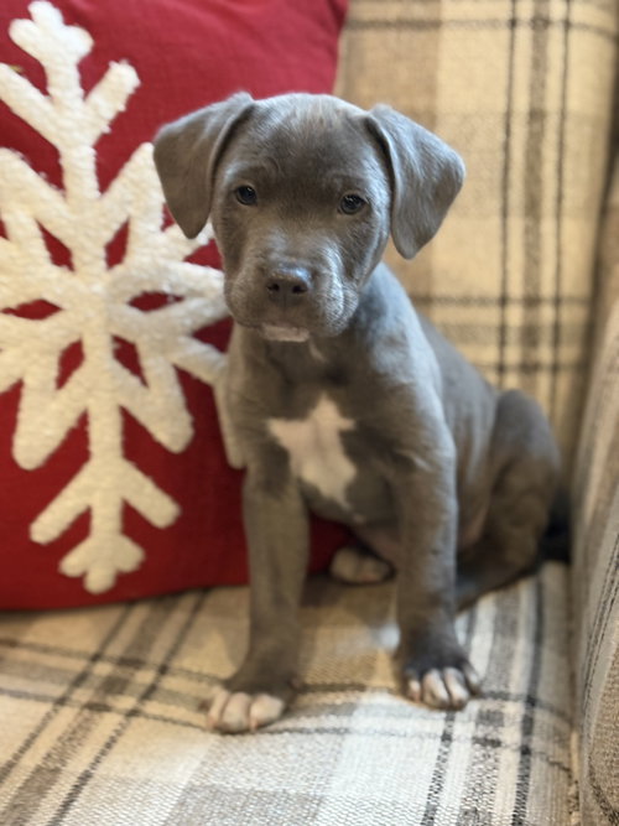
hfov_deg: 28.0
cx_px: 310
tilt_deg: -19.4
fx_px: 1240
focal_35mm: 52
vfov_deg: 36.8
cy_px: 413
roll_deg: -0.7
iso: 200
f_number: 1.6
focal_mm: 5.96
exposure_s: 1/40
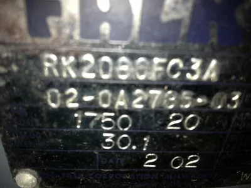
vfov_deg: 40.7
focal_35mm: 35
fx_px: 254
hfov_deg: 52.6
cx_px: 126
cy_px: 94
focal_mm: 4.28
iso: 50
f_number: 2.4
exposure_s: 1/100
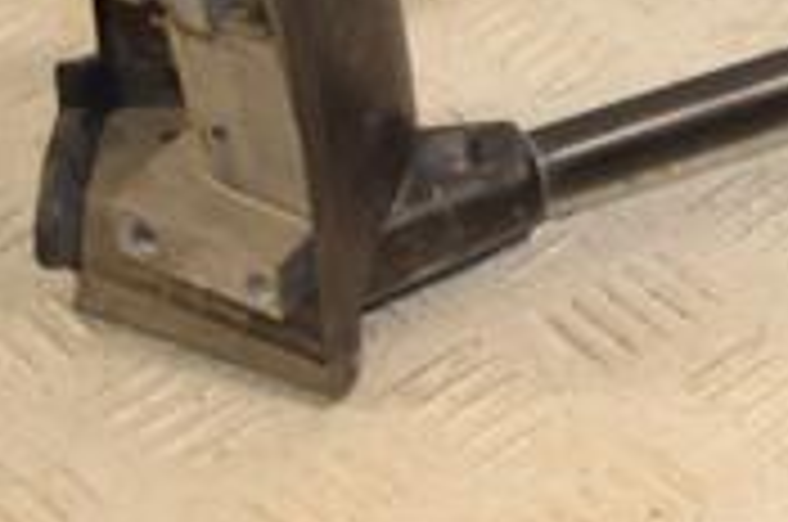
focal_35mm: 165
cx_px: 1094
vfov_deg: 8.0
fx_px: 3605
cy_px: -360
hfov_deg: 12.0
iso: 800
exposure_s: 1/200
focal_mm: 32
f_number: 5
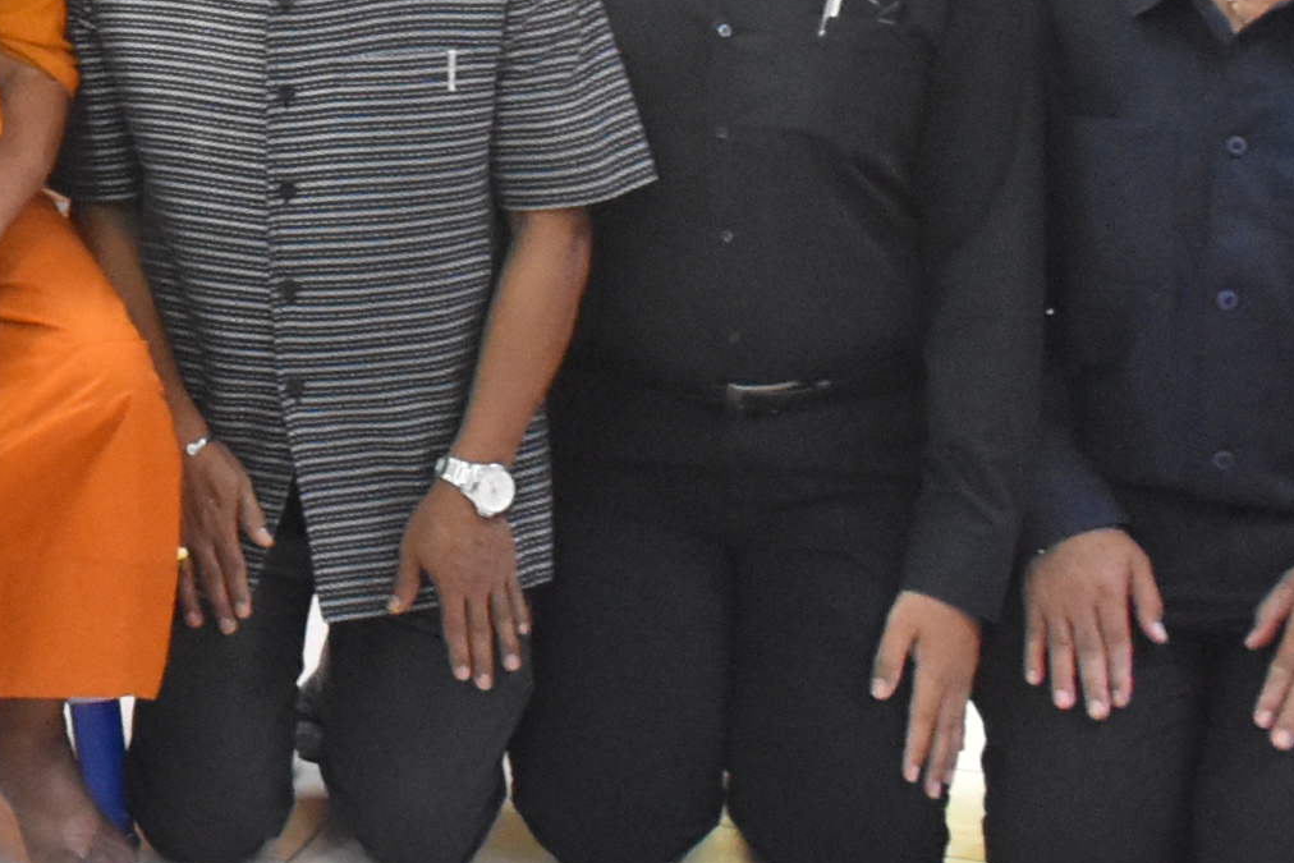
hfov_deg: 14.9
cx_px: -1002
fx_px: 4314
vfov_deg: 10.5
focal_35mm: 120
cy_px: -832
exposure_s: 1/40
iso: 3200
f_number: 3.5
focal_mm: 18
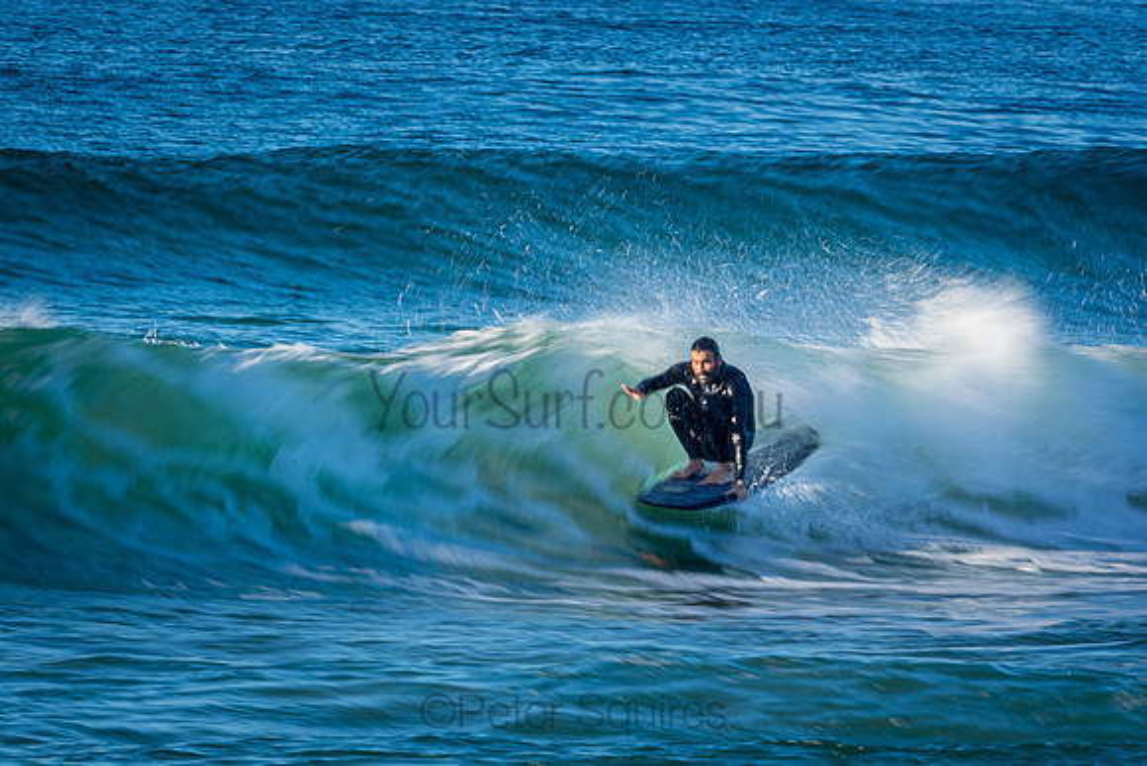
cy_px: 383
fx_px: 23900
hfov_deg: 2.7
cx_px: 574
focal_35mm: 750
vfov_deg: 1.8
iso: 100
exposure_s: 1/20
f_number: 22
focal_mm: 500
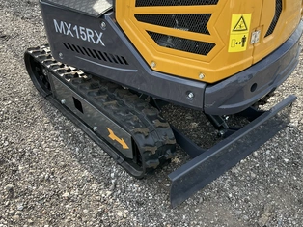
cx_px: 170
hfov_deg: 50.1
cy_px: 129
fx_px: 324
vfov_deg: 38.5
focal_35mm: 37
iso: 25
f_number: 1.8
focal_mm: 3
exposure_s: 1/344
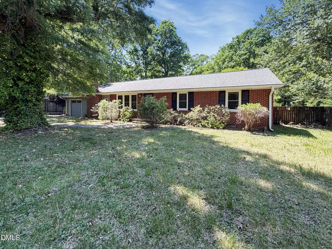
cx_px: 166
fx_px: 134
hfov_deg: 102.1
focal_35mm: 14
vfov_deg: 85.7
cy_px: 124
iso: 40
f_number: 2.2
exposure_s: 1/228
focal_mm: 2.22
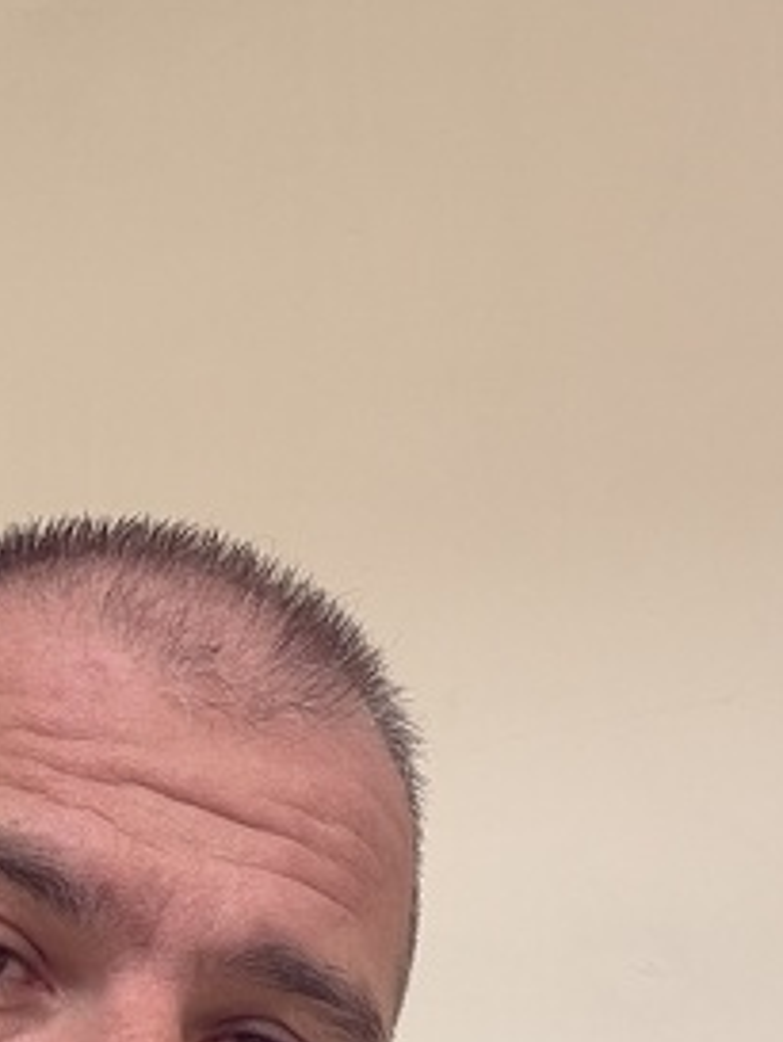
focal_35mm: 77
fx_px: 2320
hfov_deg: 18.9
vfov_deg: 24.1
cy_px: 1073
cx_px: 97
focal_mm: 2.69
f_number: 1.9
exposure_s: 1/121
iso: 20
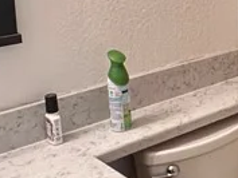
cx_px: 367
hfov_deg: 20.3
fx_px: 557
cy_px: 11
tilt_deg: -12.7
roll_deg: -2.7
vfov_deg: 17.9
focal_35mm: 81
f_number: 2.2
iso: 200
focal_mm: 2.22
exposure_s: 1/60
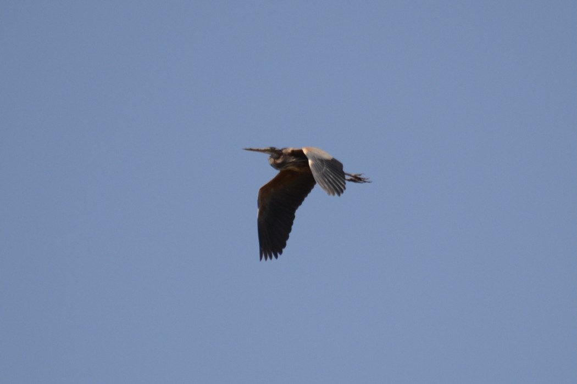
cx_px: 288
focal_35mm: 450
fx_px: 7212
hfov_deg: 4.6
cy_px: 192
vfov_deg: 3.1
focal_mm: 300
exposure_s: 1/1600
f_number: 6.3
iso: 200
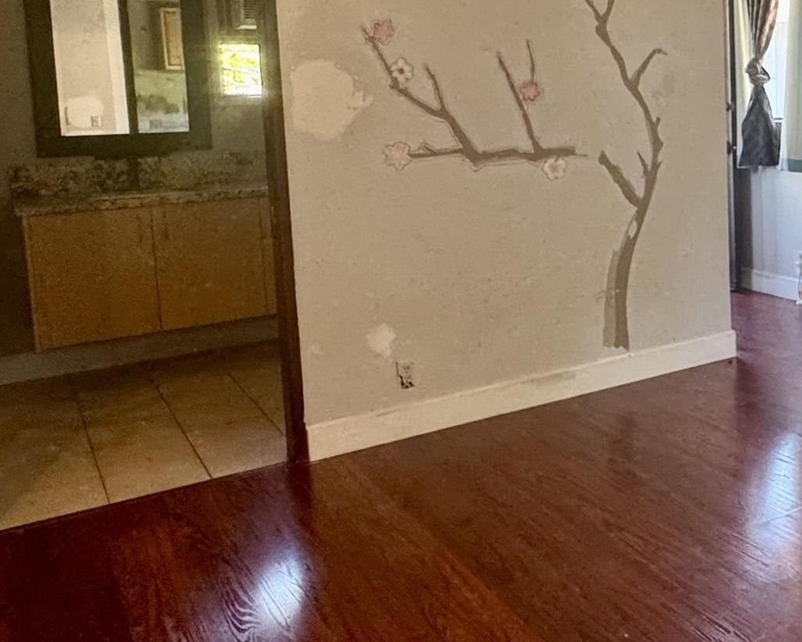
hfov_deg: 41.1
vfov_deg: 35.8
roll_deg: +1.4
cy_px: 178
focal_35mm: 41
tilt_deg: -6.4
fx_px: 973
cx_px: 732
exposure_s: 1/60
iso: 200
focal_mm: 2.22
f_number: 2.2
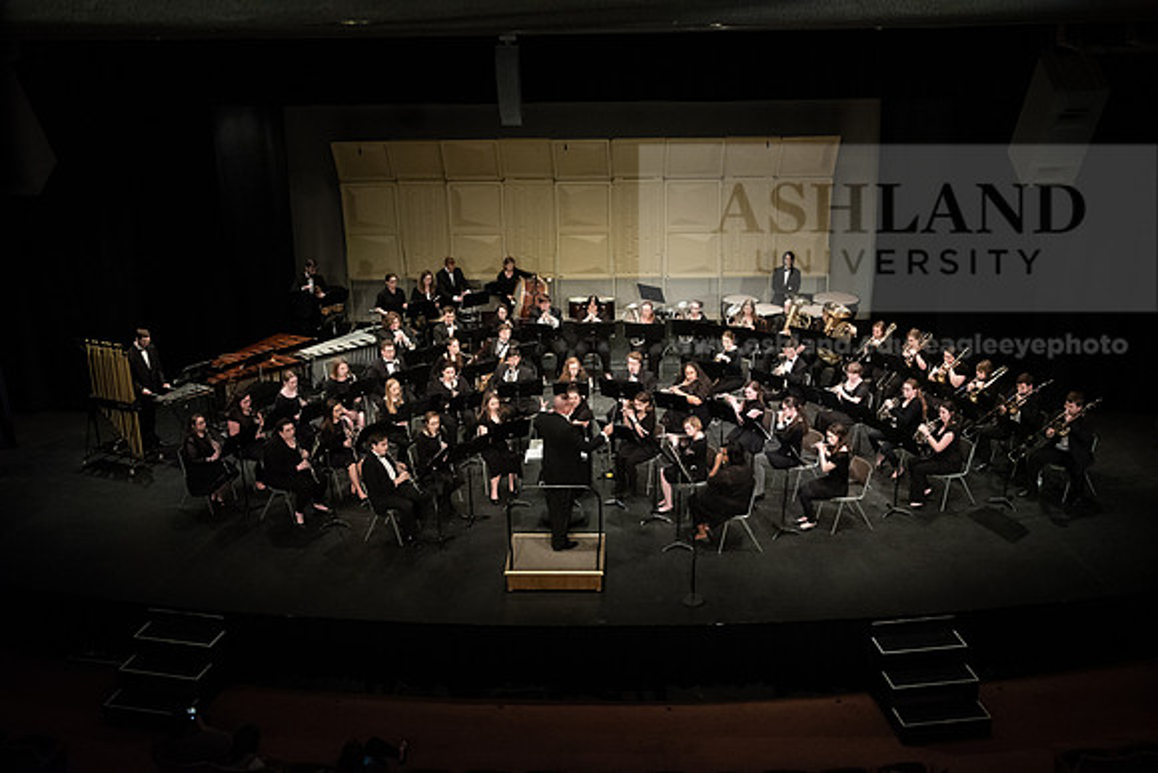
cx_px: 579
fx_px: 1158
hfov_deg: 53.1
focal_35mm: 36
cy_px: 386
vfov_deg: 36.9
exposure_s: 1/200
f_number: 4
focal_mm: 36
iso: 4000
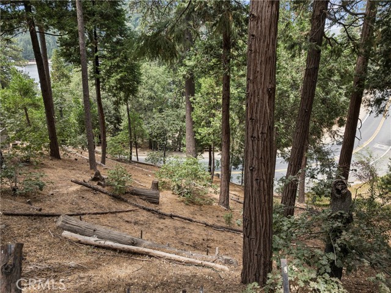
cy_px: 146
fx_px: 271
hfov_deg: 71.6
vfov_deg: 56.8
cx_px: 196
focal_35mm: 24
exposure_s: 1/15
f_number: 2.8
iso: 110
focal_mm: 12.3
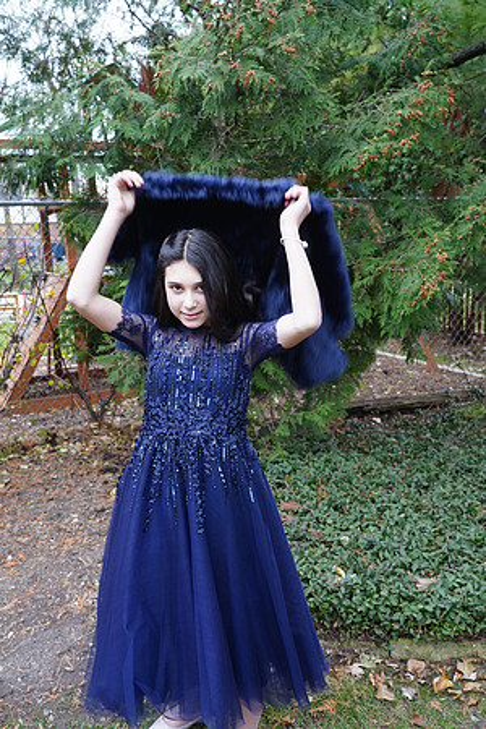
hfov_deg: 38.9
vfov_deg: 55.8
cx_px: 243
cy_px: 364
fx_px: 688
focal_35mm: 34
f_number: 5.6
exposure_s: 1/100
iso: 500
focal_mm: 34
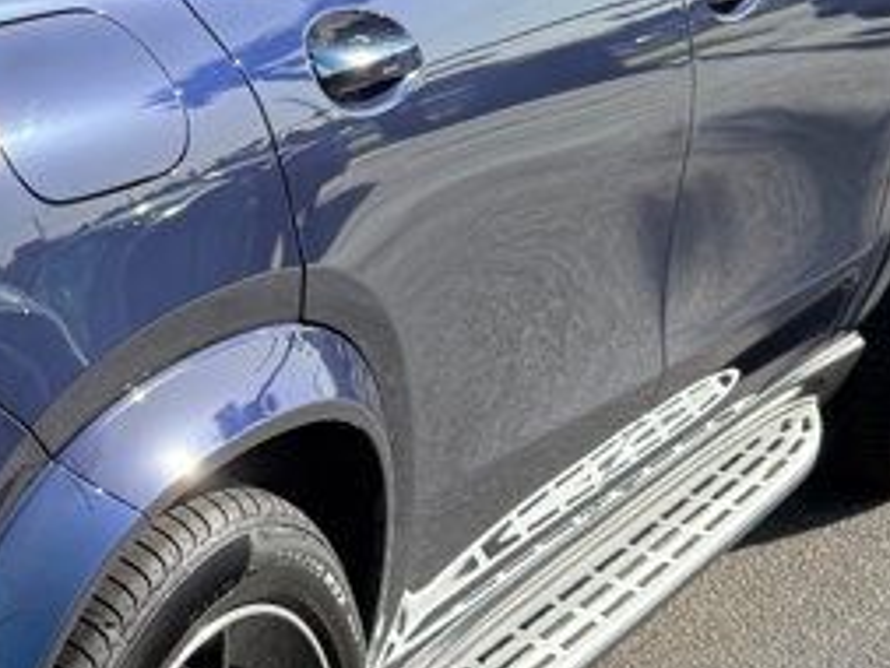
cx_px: -376
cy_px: 236
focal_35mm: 97
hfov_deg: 18.3
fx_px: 2495
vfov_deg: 15.2
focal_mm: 6.76
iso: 100
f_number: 1.78
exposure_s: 1/3021
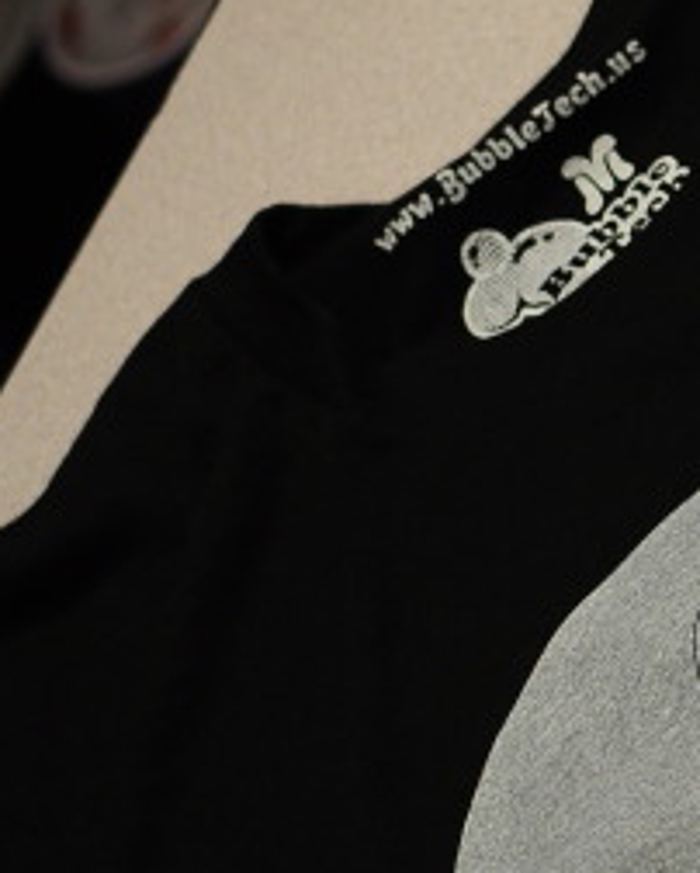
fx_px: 5171
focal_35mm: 200
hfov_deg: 7.7
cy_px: 1209
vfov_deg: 9.4
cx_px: 884
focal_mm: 35
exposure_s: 1/80
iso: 400
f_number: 2.5
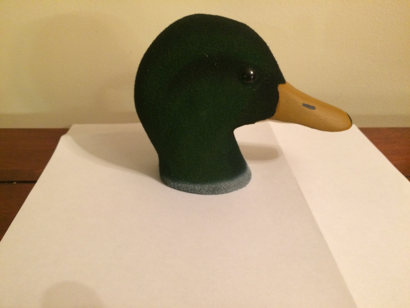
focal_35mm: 29
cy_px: 154
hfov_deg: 61.7
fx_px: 343
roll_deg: -1.3
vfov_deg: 48.2
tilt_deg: -29.6
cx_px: 205
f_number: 2.2
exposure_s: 1/17
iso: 320
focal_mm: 4.15
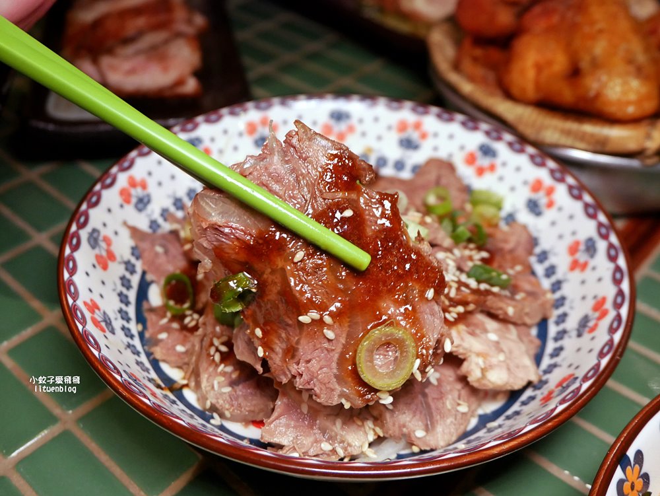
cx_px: 330
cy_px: 248
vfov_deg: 37.8
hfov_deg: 49.0
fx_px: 725
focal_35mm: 38
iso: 1250
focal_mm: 19
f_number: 4.3
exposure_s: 1/60
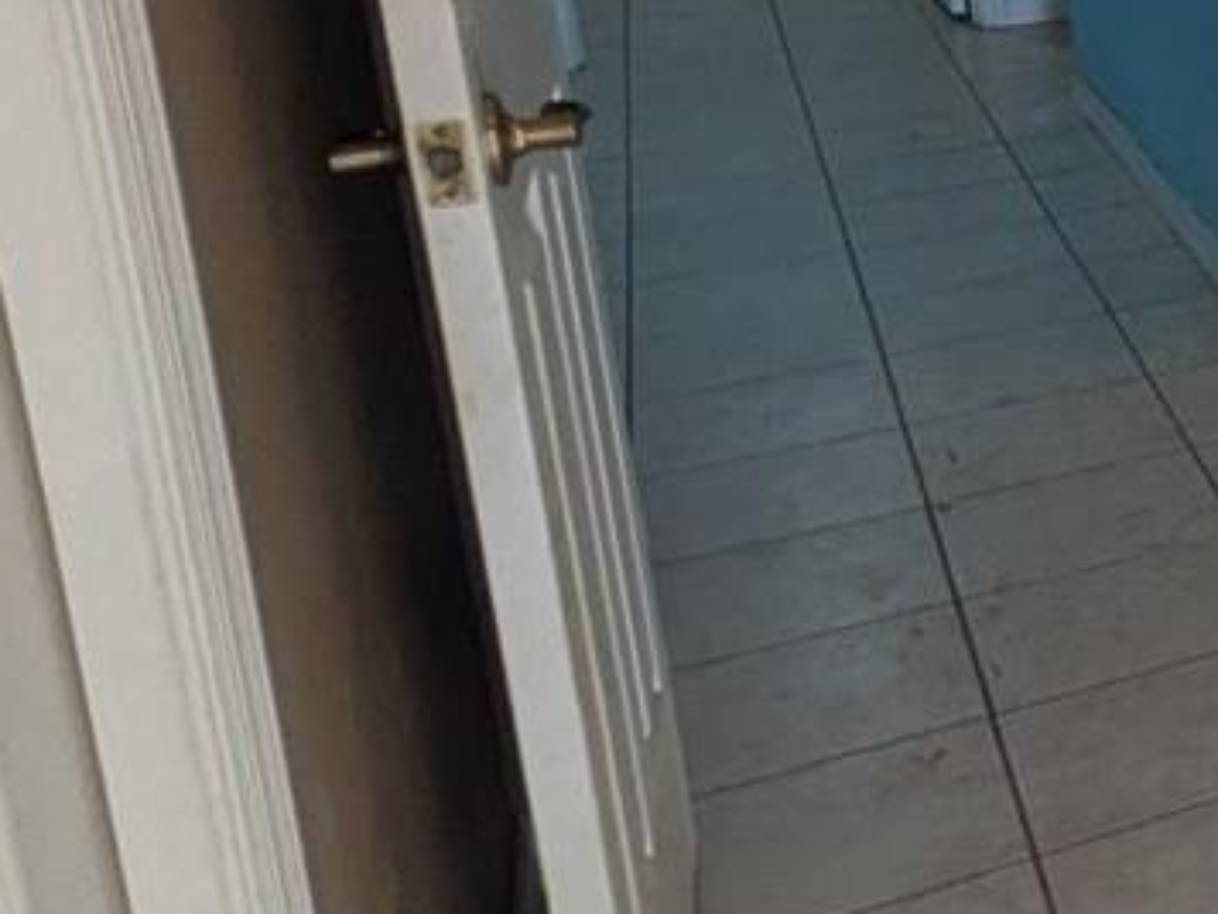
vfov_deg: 22.4
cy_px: -7
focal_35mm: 63
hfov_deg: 20.6
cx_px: 2238
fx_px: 2217
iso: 261
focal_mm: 1.85
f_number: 2.2
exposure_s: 1/118
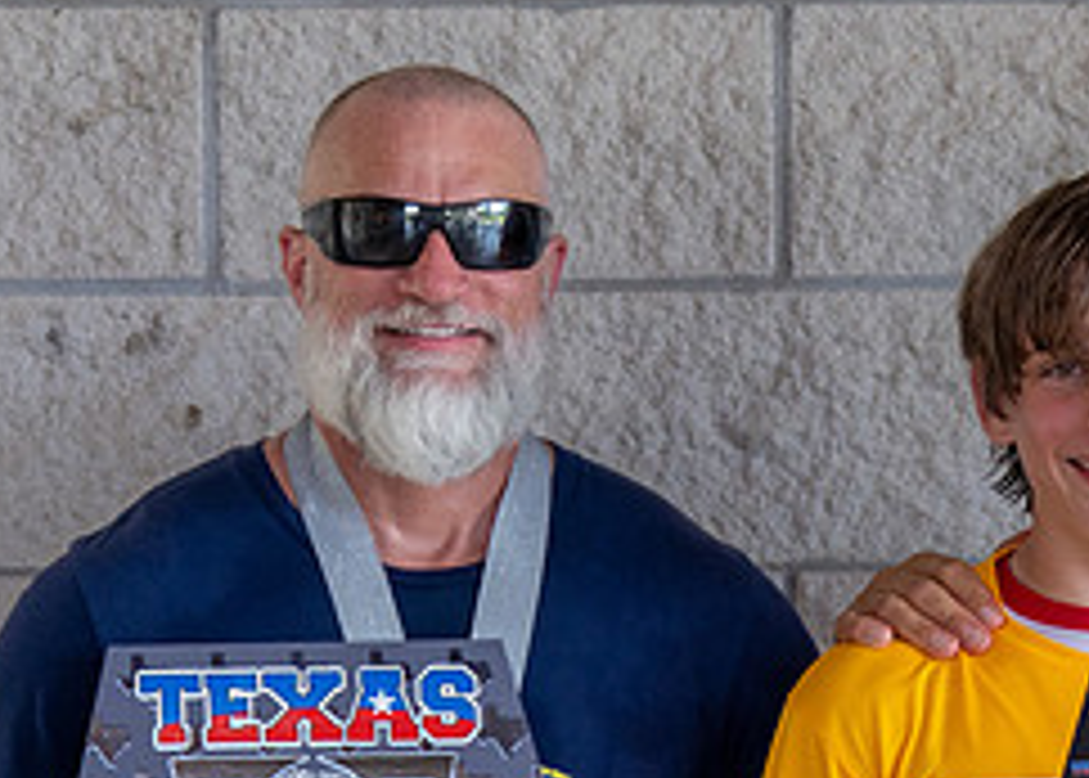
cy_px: 701
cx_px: 1423
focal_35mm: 349
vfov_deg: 4.1
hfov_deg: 5.7
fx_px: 10797
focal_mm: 102
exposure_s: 1/400
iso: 640
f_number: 2.8
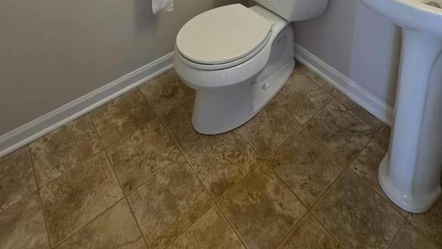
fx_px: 305
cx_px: 258
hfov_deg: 71.4
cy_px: -90
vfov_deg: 31.6
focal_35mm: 26
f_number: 1.9
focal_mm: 2.2
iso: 125
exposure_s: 1/120
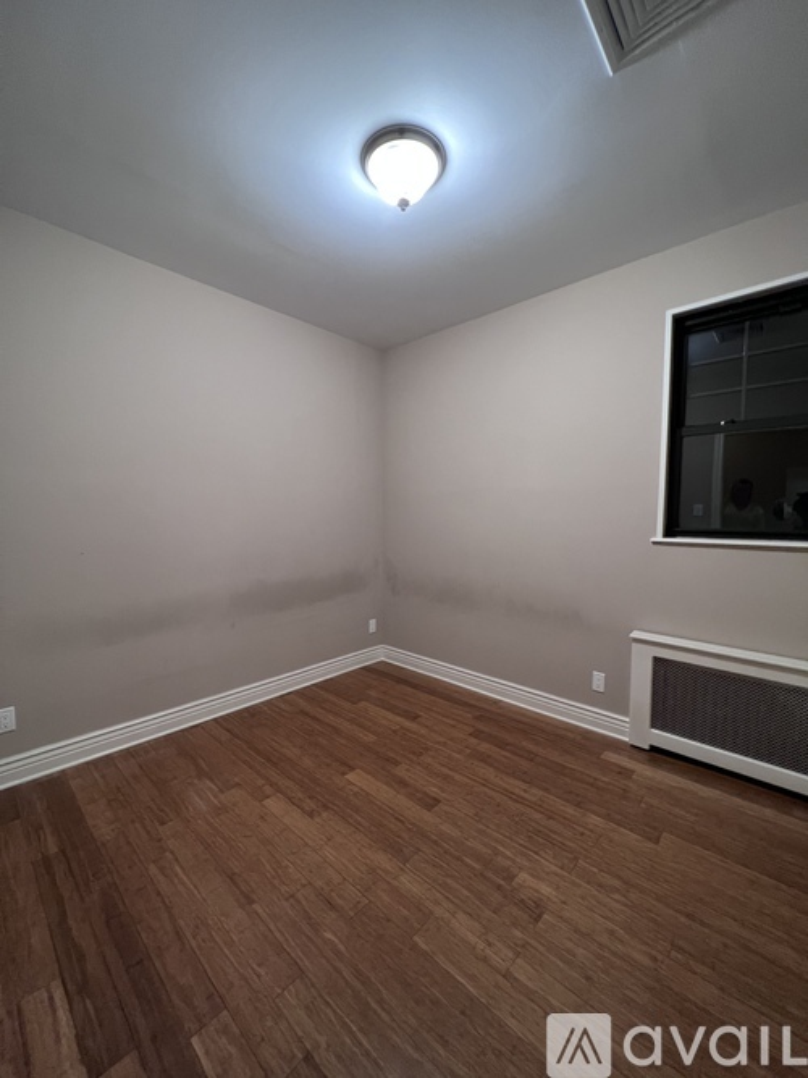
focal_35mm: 13
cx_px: 404
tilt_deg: -2.8
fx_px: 405
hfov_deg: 89.9
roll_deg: +0.1
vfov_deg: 106.2
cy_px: 539
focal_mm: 1.57
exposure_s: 1/60
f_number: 1.8
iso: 200
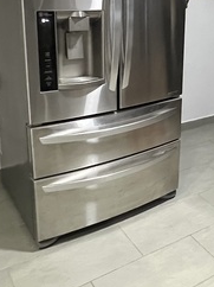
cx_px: 192
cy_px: 77
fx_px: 355
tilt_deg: -15.9
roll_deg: -4.4
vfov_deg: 42.7
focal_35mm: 43
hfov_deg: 32.0
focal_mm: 1.57
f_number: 1.8
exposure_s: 1/60
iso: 800
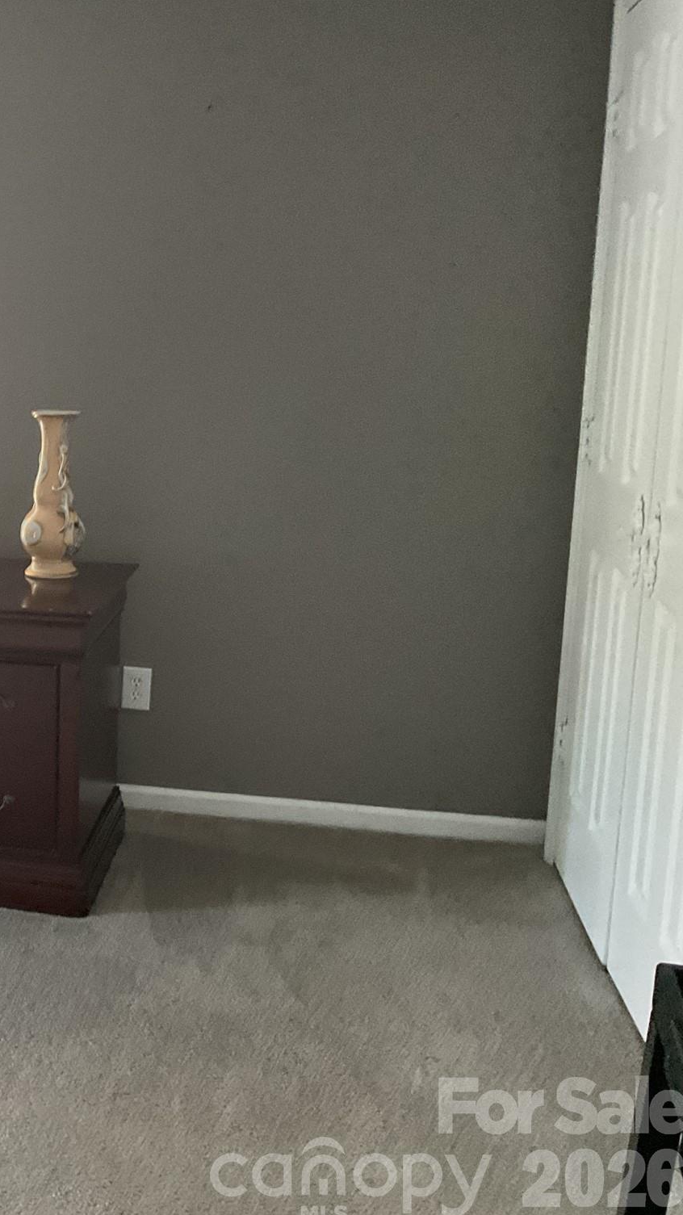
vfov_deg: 47.4
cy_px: 616
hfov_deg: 25.0
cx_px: -131
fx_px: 1385
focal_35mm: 43
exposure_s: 1/60
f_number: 1.8
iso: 160
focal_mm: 3
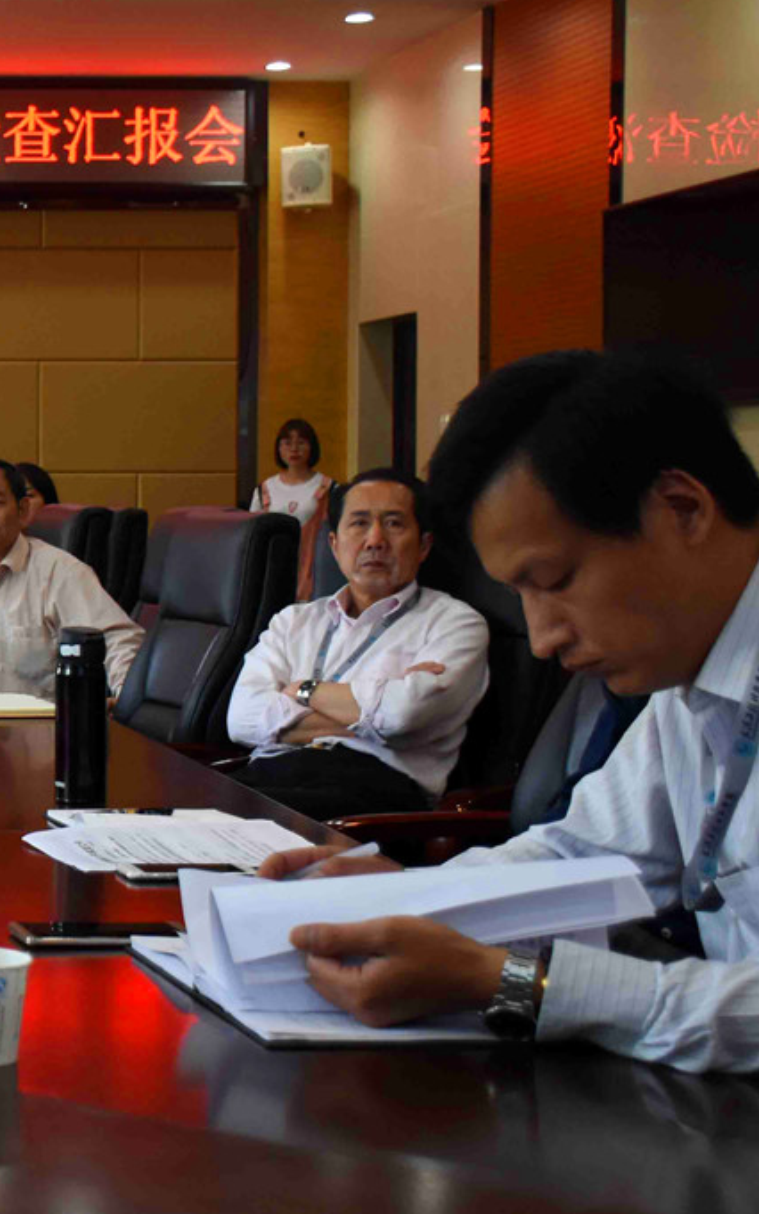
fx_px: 2450
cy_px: 579
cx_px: -469
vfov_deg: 27.8
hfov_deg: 15.8
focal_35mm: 74
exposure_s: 1/125
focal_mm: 22
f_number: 3.5
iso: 800
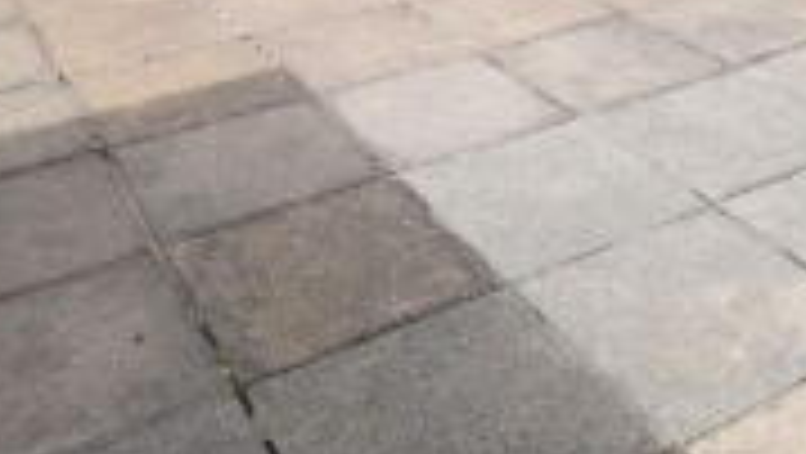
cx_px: 567
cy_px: -178
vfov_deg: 19.8
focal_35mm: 54
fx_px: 1163
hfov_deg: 37.6
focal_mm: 13
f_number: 9
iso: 200
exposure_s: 1/320
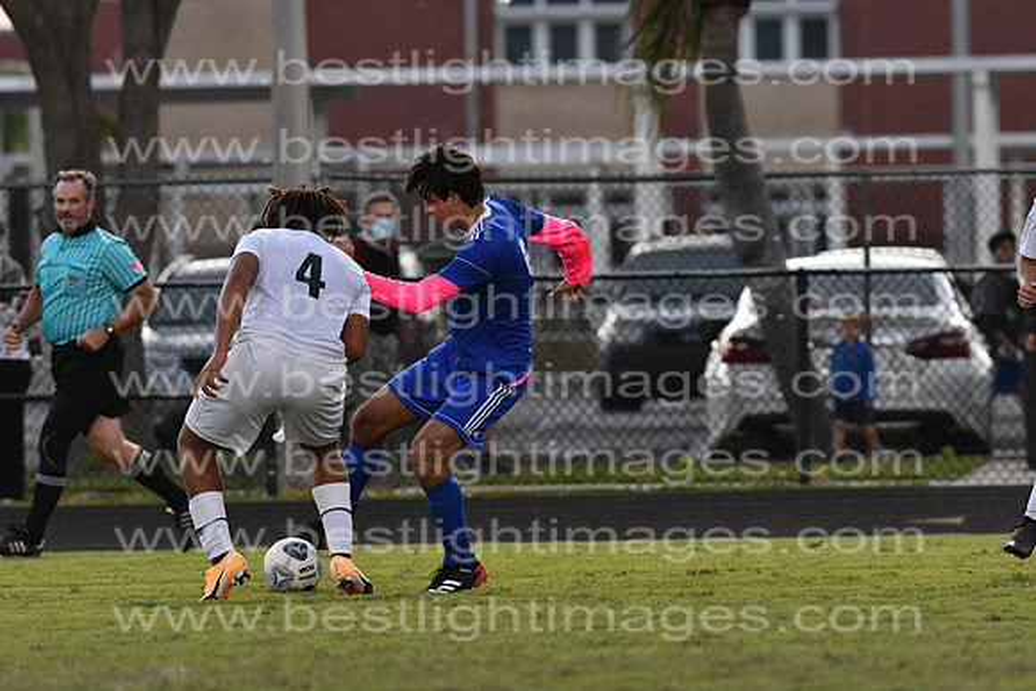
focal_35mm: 450
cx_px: 518
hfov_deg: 4.6
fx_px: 12952
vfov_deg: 3.1
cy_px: 346
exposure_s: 1/800
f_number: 4.5
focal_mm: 300
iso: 4000
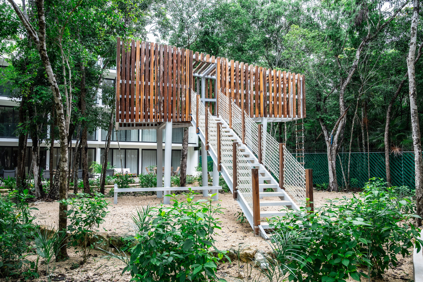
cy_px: 141
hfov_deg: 65.5
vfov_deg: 46.3
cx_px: 212
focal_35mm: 28
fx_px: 329
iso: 320
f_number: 8
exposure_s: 1/100
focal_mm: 28
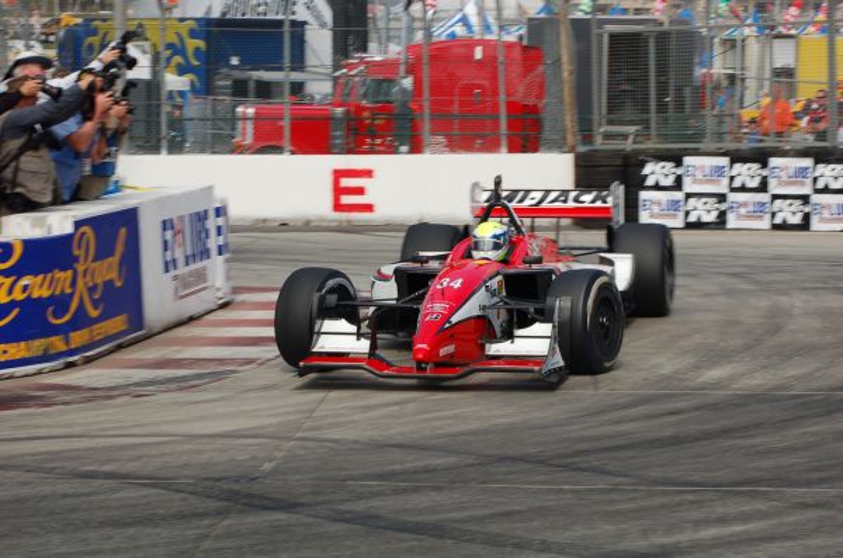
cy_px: 279
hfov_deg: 19.5
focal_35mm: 105
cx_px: 422
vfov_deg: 13.0
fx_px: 2453
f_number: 16
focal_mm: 70
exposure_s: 1/160
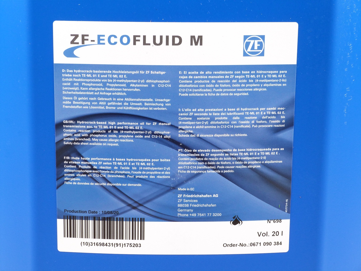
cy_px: 136
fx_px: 1095
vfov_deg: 14.1
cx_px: 180
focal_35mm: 105
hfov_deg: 18.7
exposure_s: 1/160
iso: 200
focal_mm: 19
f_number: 3.5
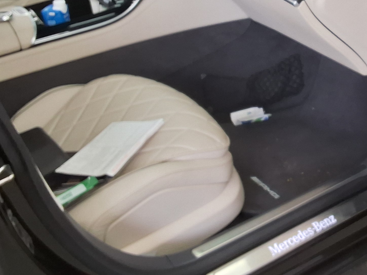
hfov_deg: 29.7
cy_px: 17
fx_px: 668
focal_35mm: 63
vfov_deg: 22.6
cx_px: 312
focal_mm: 2.91
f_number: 1.9
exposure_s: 1/120
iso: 50
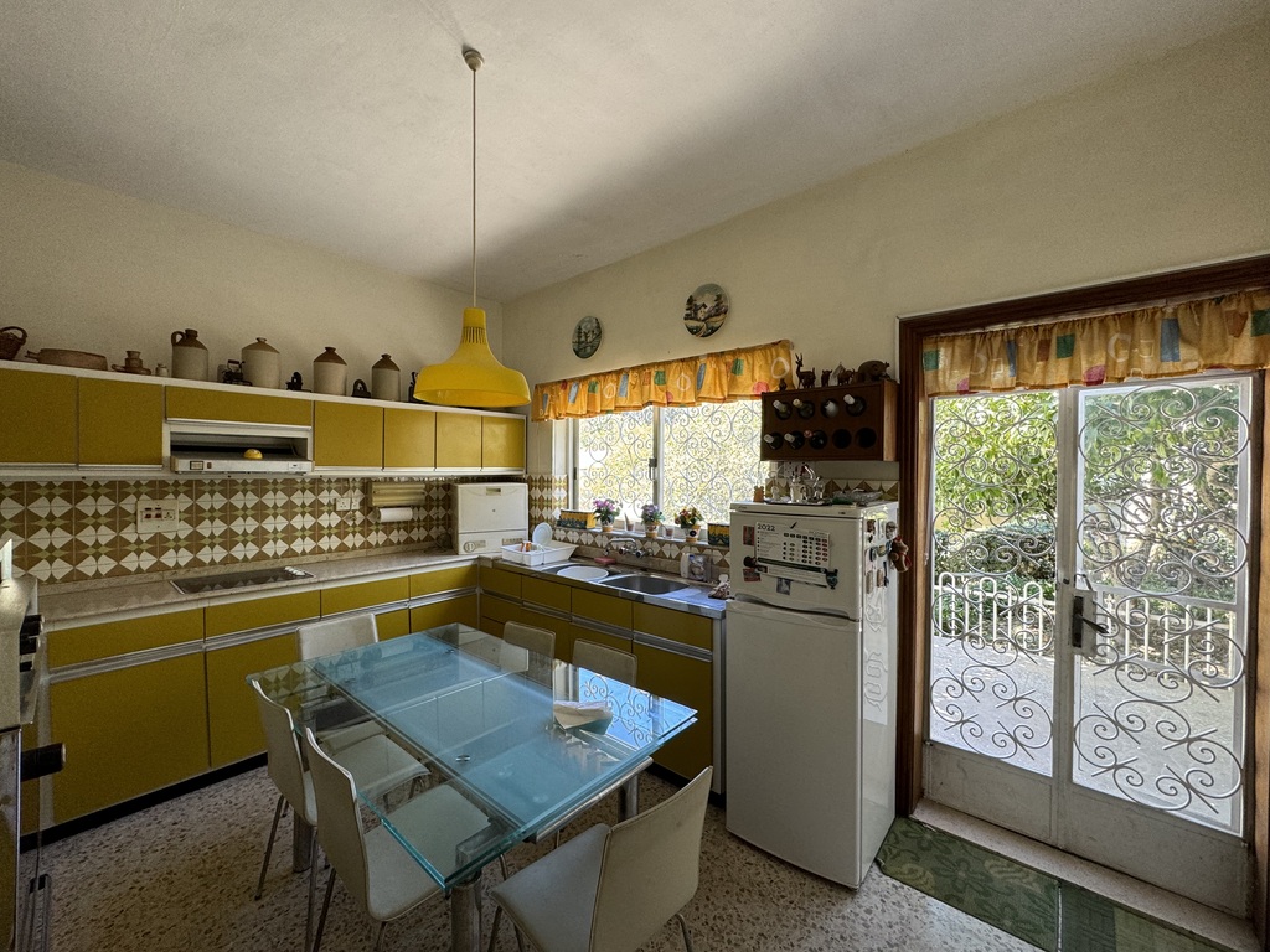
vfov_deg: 85.7
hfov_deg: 102.1
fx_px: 514
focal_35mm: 14
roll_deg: -0.9
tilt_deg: -0.8
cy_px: 476
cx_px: 635
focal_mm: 2.22
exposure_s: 1/99
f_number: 2.2
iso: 125
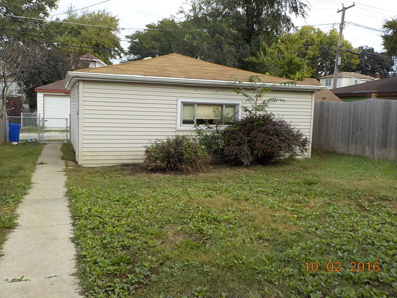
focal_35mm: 30
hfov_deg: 60.0
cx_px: 198
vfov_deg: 46.8
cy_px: 149
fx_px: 344
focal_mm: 4.1
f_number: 3.3
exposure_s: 1/500
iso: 125
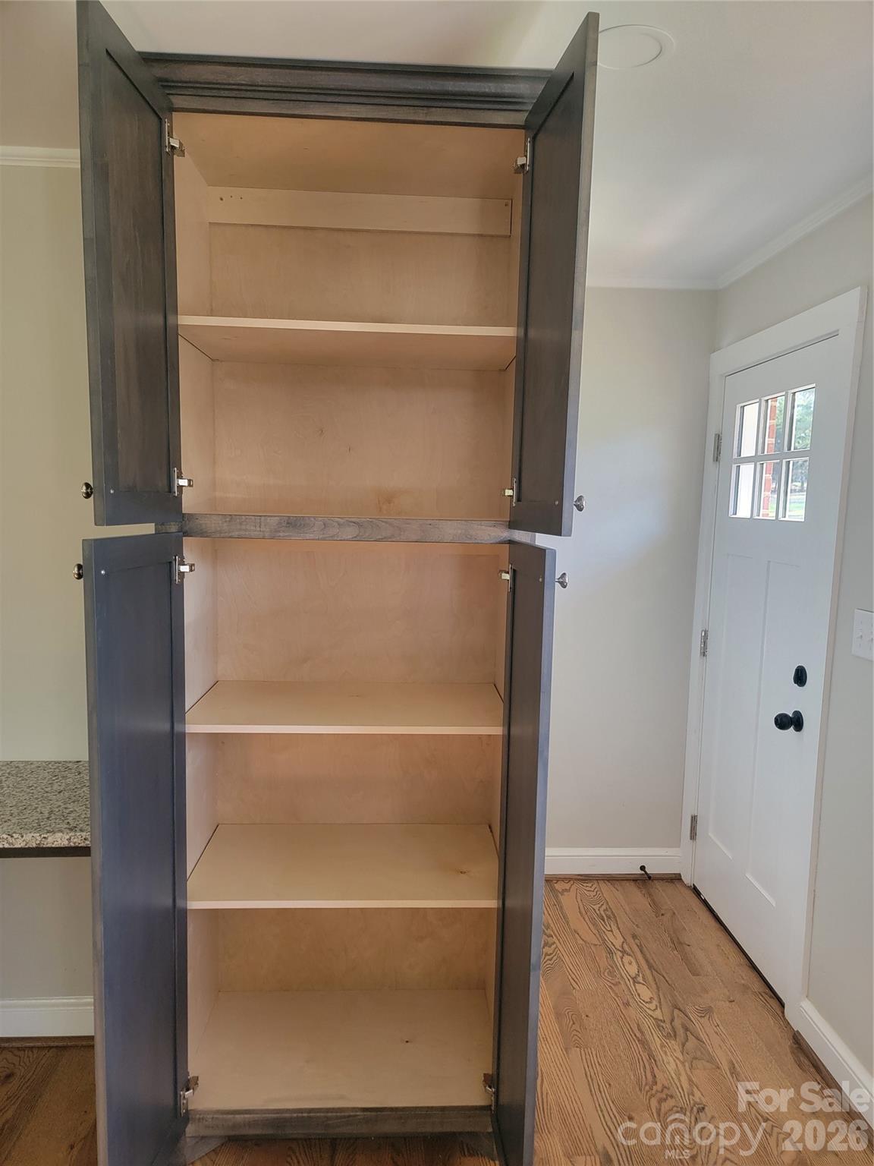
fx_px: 808
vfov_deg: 71.6
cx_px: 437
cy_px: 583
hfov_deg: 56.8
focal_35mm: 24
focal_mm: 6.7
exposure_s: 1/120
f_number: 1.8
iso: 320
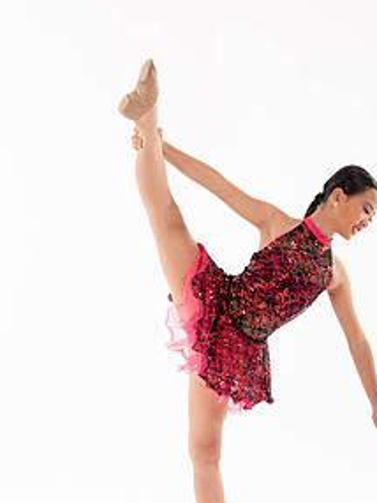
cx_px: 233
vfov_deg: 18.5
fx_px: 1538
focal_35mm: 106
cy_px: 291
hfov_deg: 14.0
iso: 400
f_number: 7.1
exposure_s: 1/200
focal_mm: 70
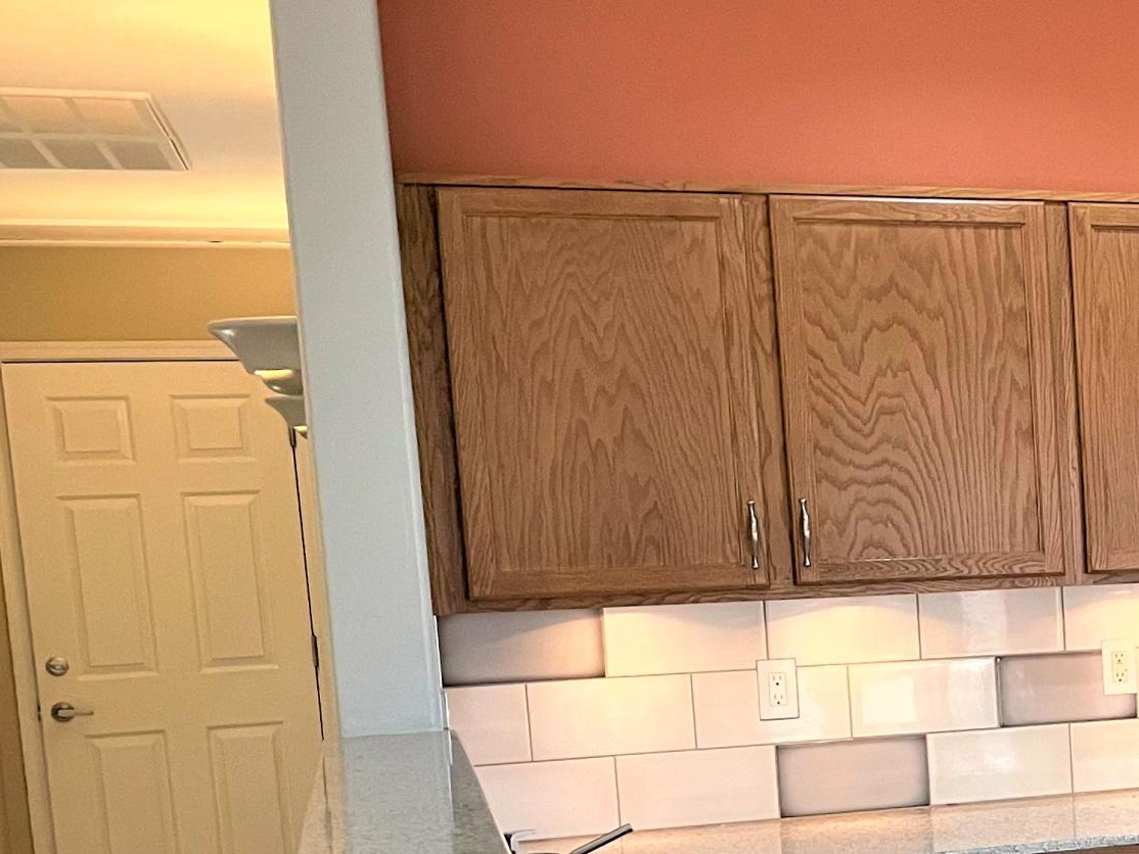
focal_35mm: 70
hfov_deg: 24.7
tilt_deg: -5.4
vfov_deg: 20.6
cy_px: 781
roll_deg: +2.7
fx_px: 2304
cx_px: 1414
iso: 250
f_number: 1.6
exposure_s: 1/60
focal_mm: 4.2
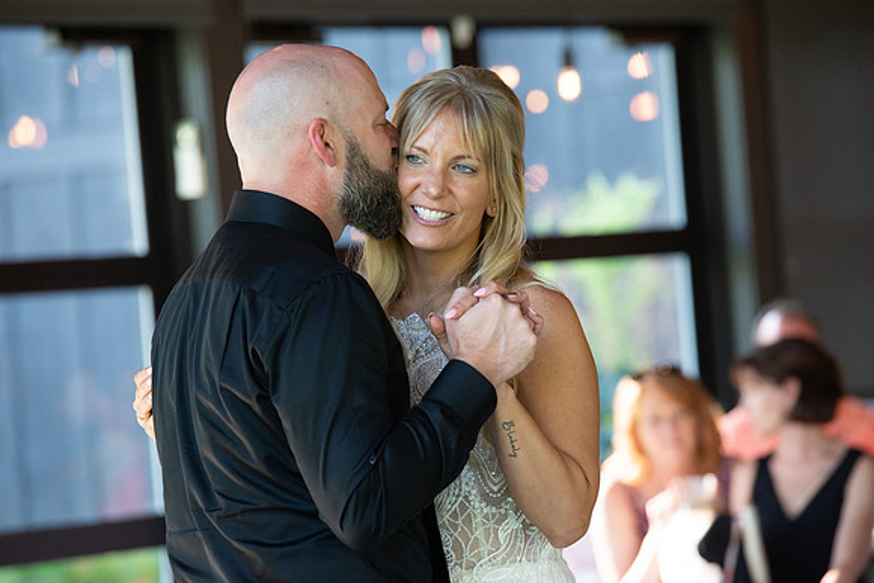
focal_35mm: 200
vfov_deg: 6.9
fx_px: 4856
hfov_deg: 10.3
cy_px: 292
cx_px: 437
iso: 1000
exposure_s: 1/200
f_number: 5
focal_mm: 200
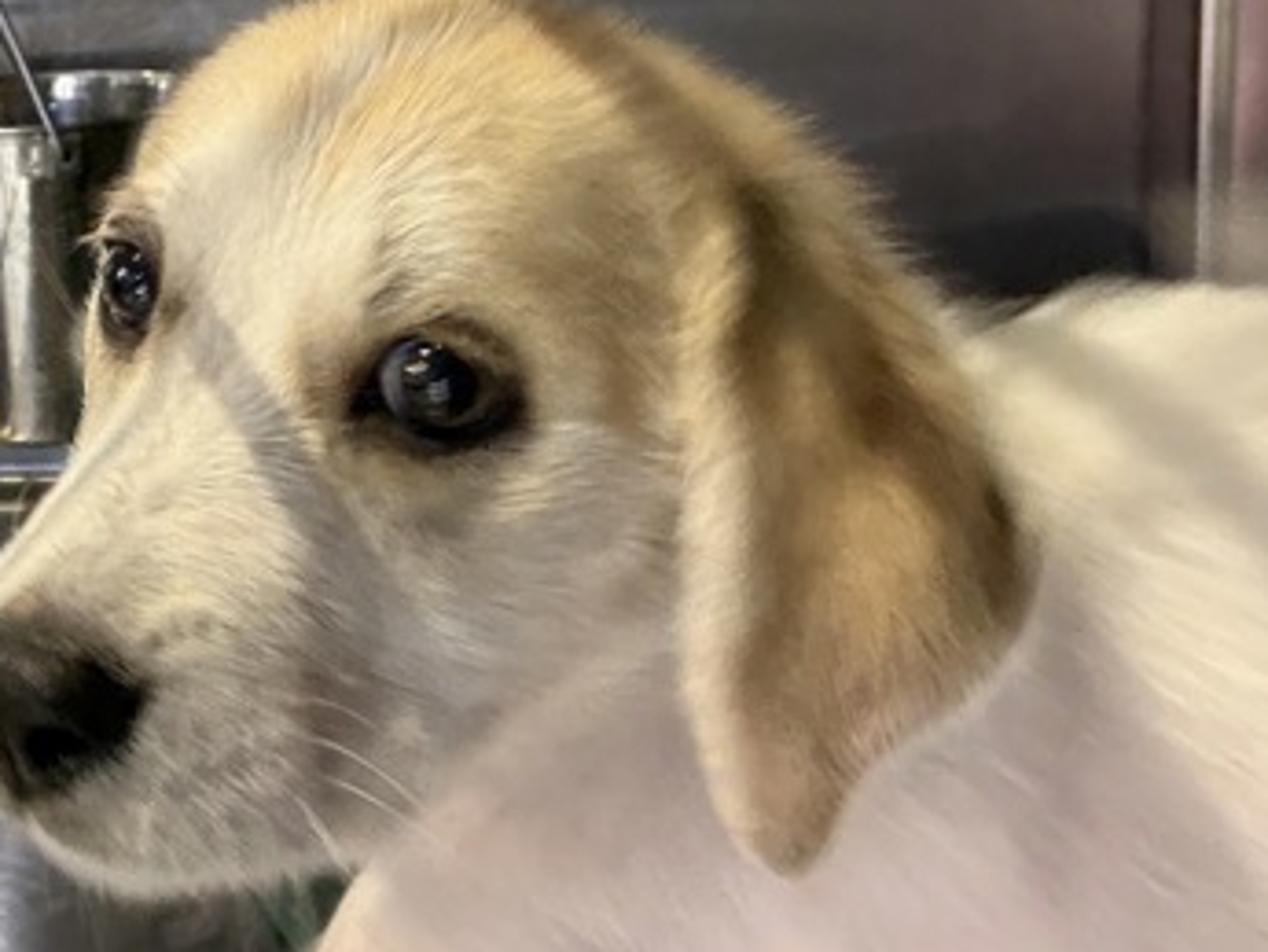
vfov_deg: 49.7
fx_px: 1026
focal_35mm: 28
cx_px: 526
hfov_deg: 63.0
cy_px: 417
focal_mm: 2.69
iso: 320
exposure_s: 1/40
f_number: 1.9
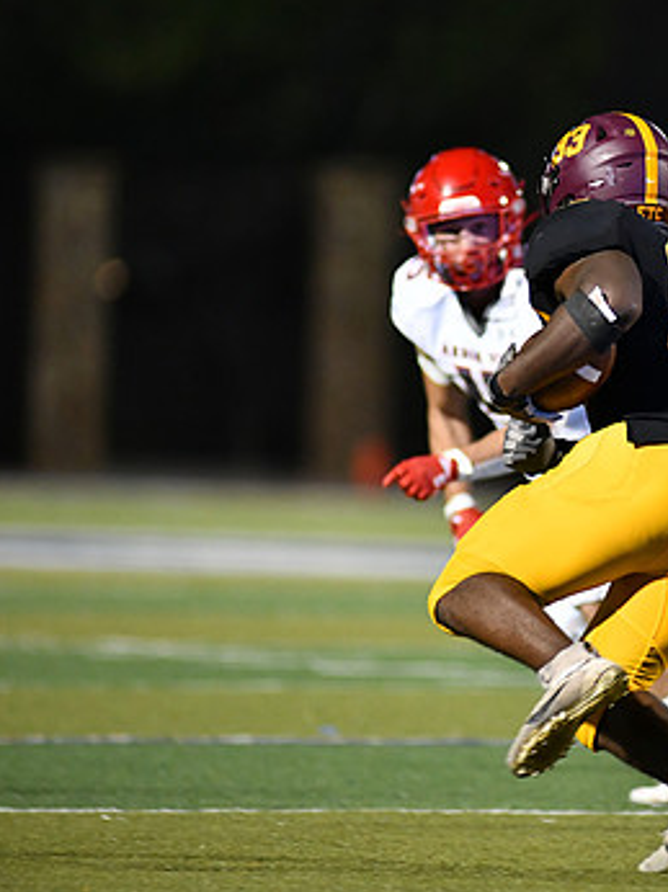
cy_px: 432
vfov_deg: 4.1
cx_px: 616
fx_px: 12469
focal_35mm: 484
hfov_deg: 3.1
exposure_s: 1/1000
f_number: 2.8
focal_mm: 300
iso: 3600
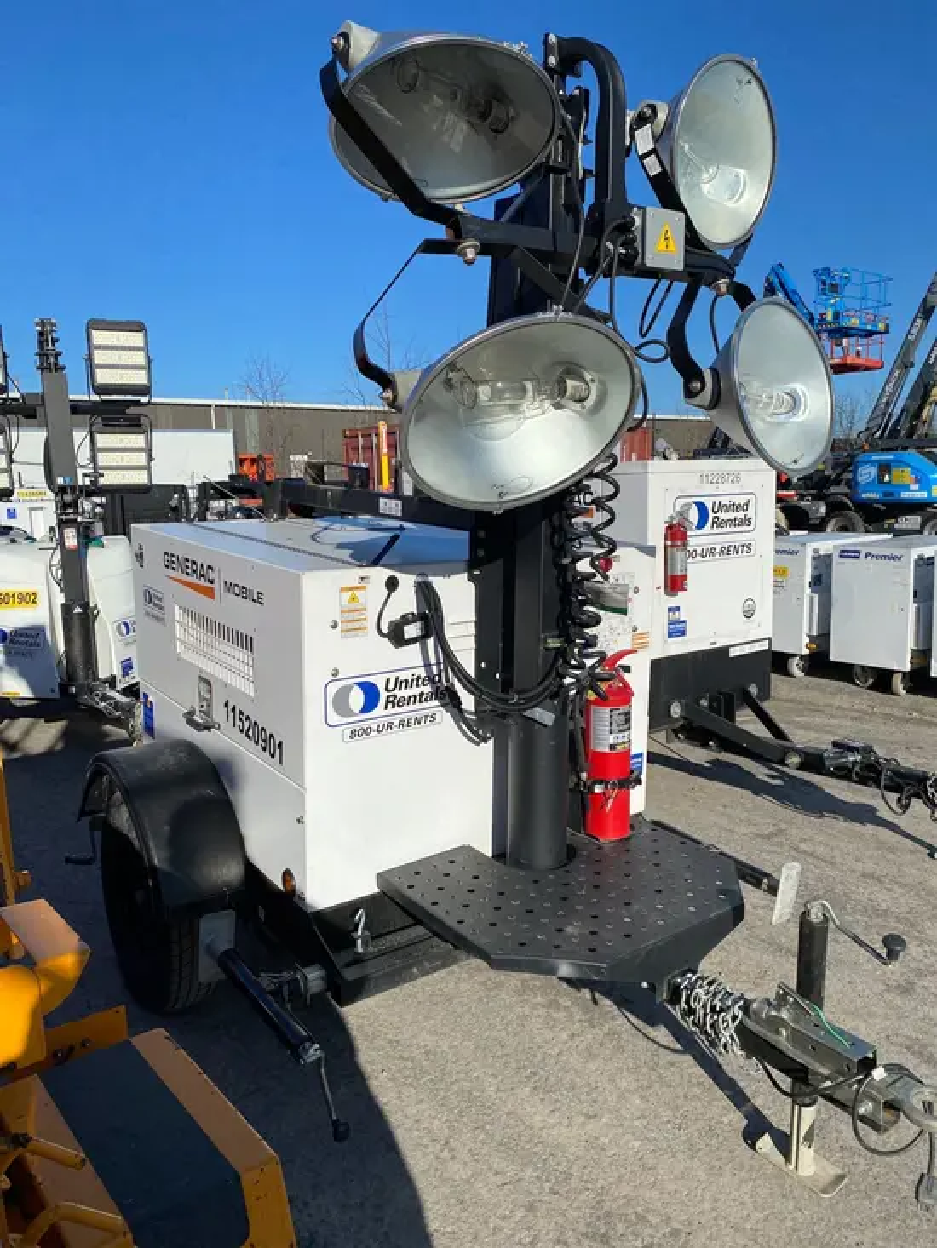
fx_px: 938
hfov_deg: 53.1
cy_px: 624
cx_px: 468
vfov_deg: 67.3
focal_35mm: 26
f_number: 1.8
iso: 32
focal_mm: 4.25
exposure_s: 1/4444
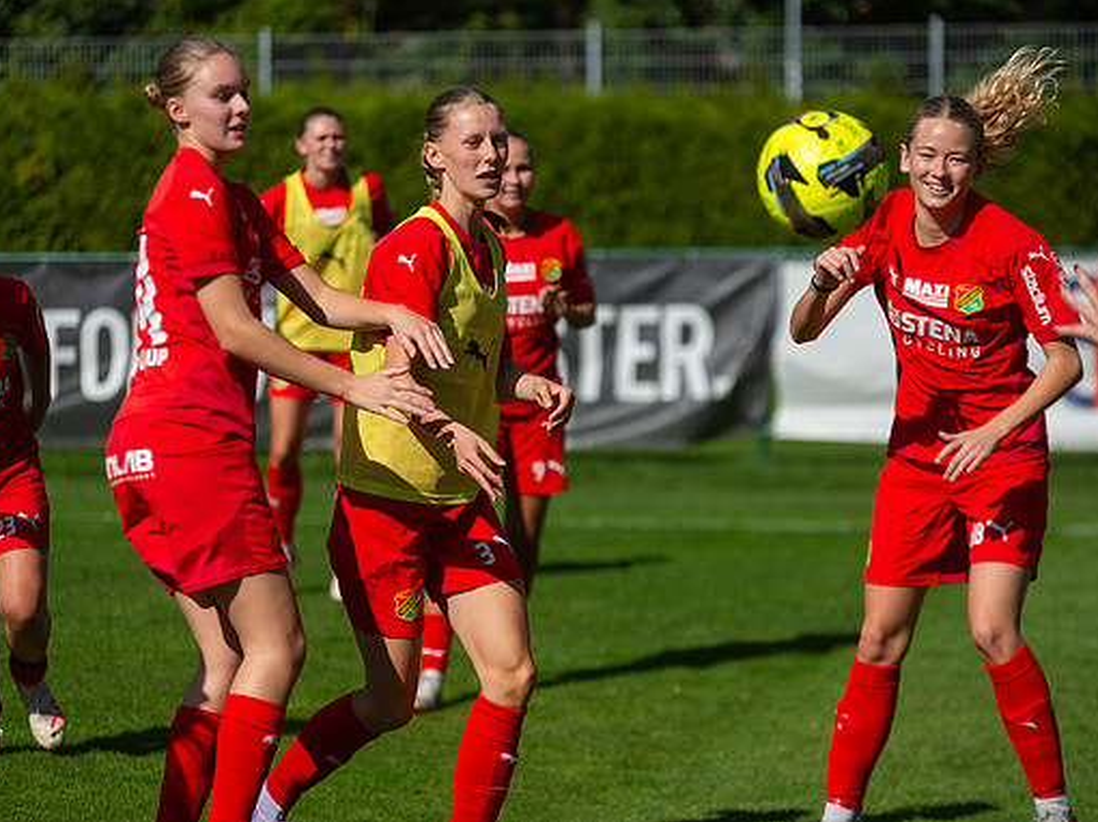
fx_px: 5200
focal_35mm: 164
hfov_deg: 12.1
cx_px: 497
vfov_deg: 9.0
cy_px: 409
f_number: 3.2
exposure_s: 1/3200
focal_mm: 150
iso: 100
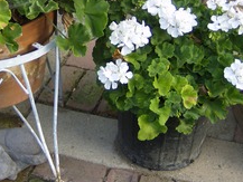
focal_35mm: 73
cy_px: 27
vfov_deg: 19.9
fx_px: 513
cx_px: 45
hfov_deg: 26.1
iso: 100
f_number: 2.8
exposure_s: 1/133
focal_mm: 6
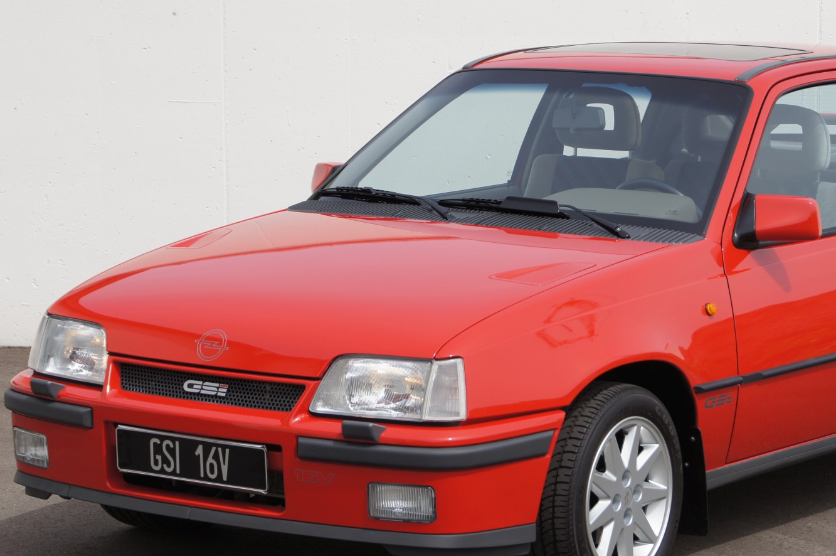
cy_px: 259
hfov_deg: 18.9
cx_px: 551
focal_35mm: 108
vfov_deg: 12.7
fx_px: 2505
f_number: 7.1
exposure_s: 1/320
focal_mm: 50
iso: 100
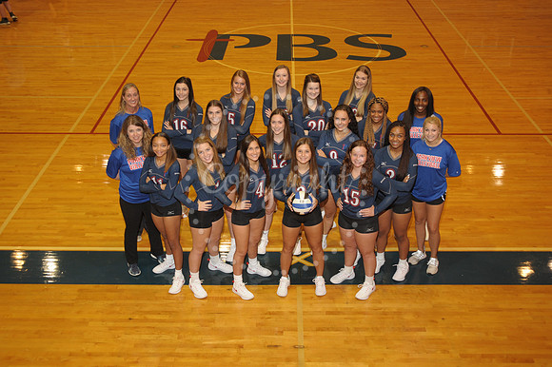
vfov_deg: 30.5
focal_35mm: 44
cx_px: 276
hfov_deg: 44.5
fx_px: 674
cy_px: 184
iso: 800
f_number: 5.6
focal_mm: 44
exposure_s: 1/60
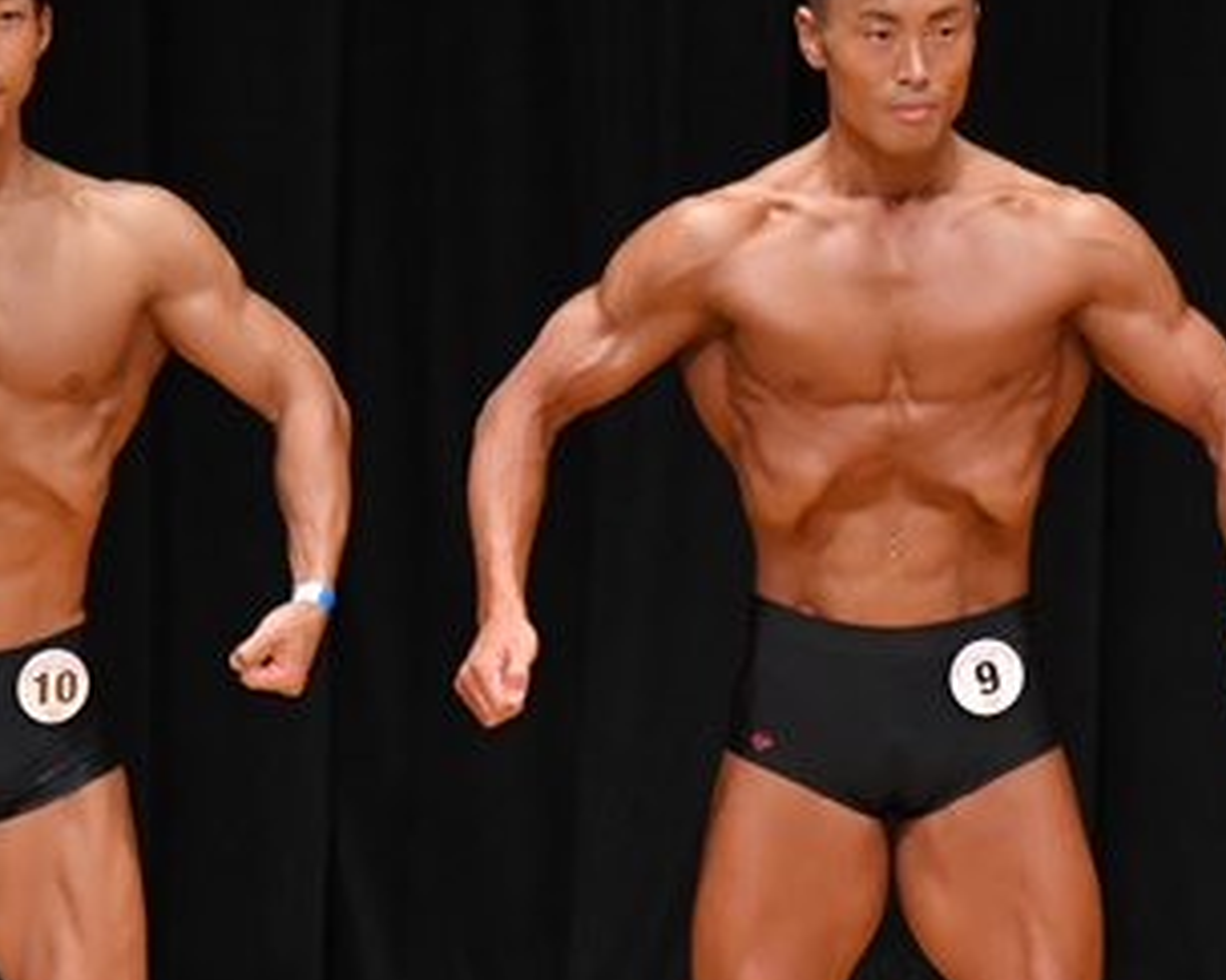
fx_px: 23433
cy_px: 665
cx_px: 647
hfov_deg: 3.0
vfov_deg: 2.4
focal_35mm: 646
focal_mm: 180
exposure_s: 1/400
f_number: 5.6
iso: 4000
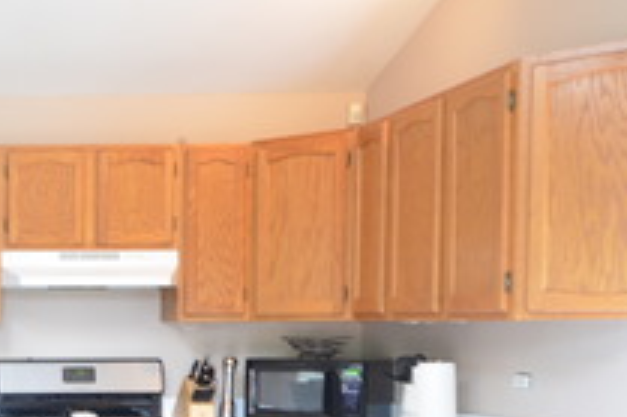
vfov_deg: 24.0
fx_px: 957
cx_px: -144
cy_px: 369
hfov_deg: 30.3
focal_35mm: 55
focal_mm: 12
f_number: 4
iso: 100
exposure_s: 1/5
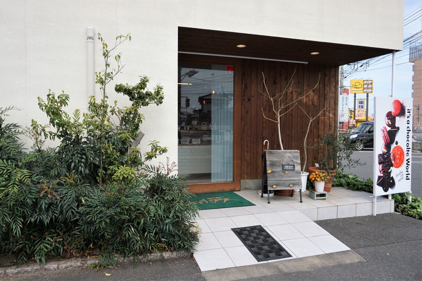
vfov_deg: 50.4
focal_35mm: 26
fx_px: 299
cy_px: 140
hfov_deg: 70.4
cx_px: 211
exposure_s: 1/250
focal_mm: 17
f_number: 7.1
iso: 100
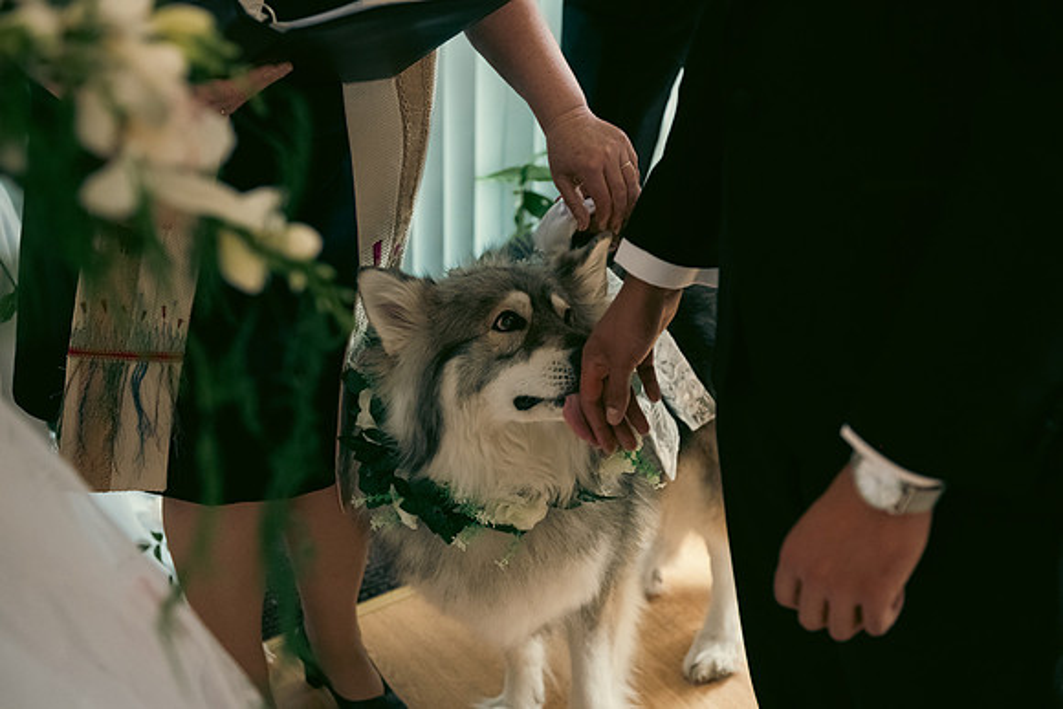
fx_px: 1553
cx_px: 532
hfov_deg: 37.8
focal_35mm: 53
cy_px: 354
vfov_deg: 25.7
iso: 1600
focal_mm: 50
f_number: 3.5
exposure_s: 1/160
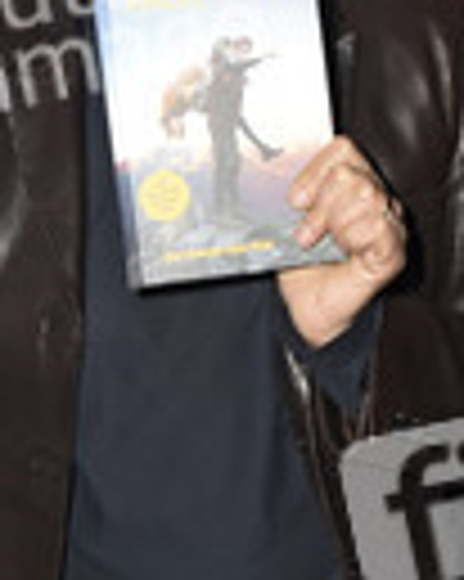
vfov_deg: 19.1
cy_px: 261
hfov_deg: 15.3
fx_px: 1726
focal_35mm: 100
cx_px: 162
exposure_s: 1/160
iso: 640
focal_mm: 23
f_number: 6.3
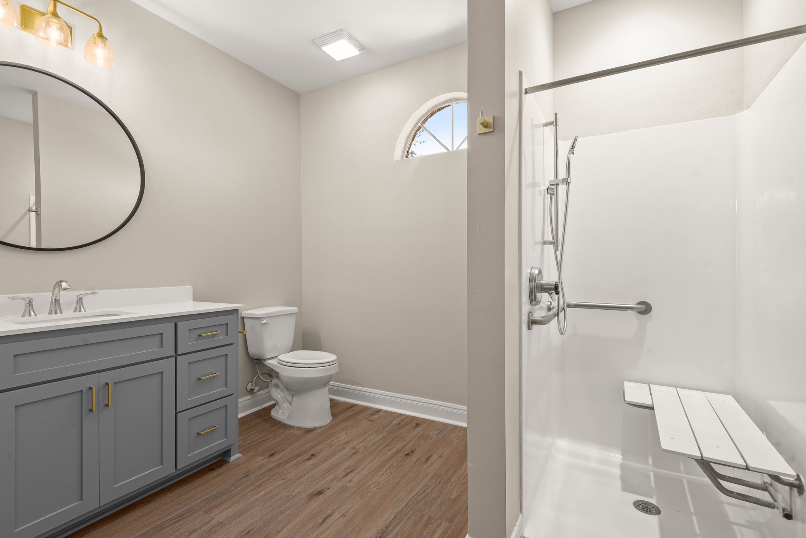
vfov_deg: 73.8
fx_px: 358
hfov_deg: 96.7
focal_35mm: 16
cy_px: 269
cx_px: 403
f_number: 10
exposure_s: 1/3
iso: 320
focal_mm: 16
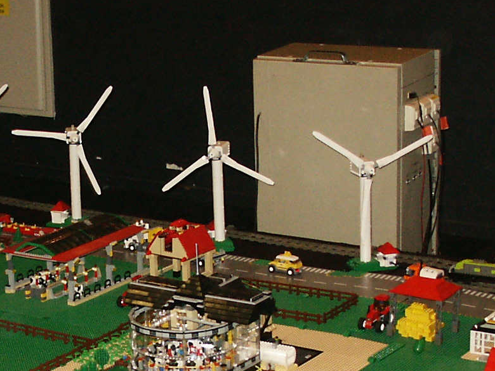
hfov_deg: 19.0
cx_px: 70
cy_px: 325
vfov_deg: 14.4
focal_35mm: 102
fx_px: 1459
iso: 200
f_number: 3
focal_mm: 7.2
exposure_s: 1/45
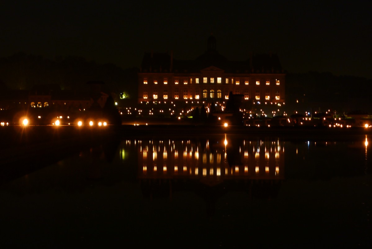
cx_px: 186
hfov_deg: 18.9
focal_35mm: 108
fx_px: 1116
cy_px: 124
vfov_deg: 12.7
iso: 80
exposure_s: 8
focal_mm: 19.2
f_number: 3.3
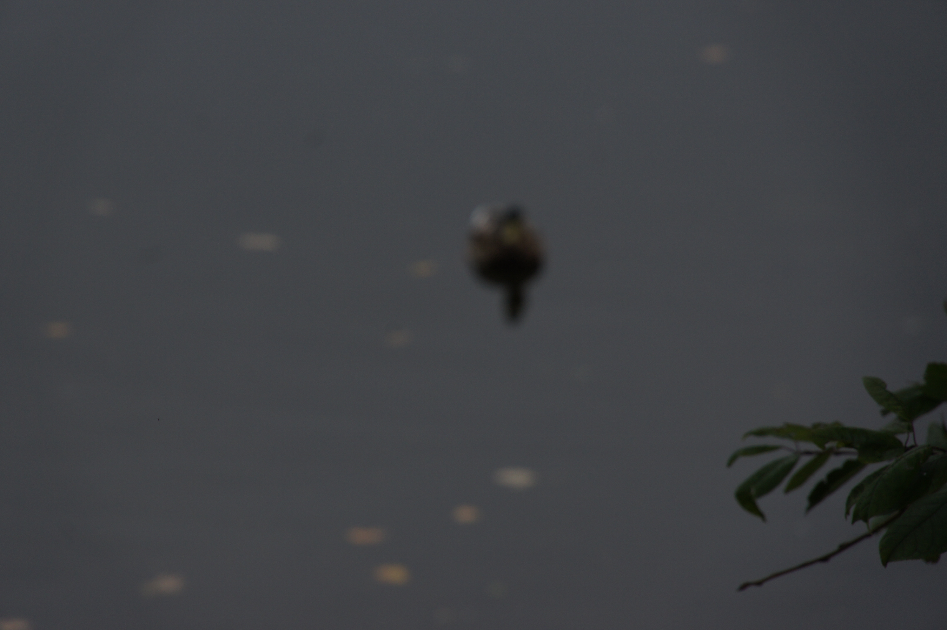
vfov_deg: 4.6
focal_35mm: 300
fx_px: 7887
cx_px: 474
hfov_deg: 6.9
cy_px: 315
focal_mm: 200
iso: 200
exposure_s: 1/500
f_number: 8
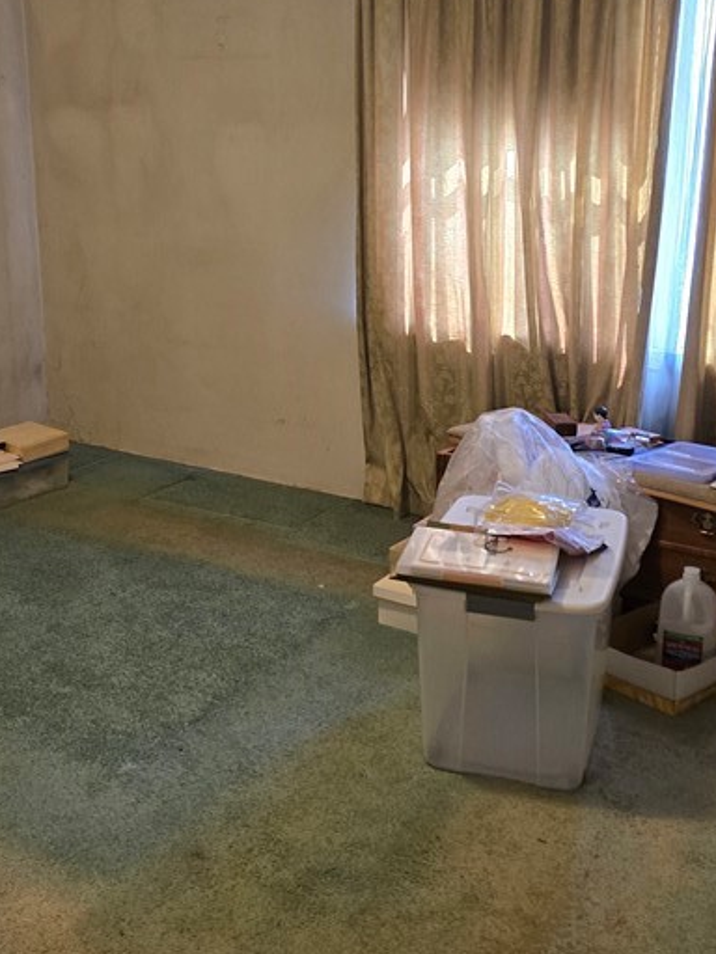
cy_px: 361
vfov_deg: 41.0
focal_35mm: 46
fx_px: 1269
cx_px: 287
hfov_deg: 31.4
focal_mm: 6.3
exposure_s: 1/120
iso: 800
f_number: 1.7
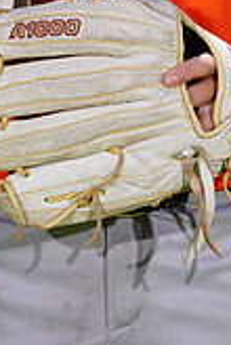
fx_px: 8050
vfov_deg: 2.4
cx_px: 112
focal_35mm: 840
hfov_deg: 1.6
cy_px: -191
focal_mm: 238
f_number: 8
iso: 100
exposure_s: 1/250
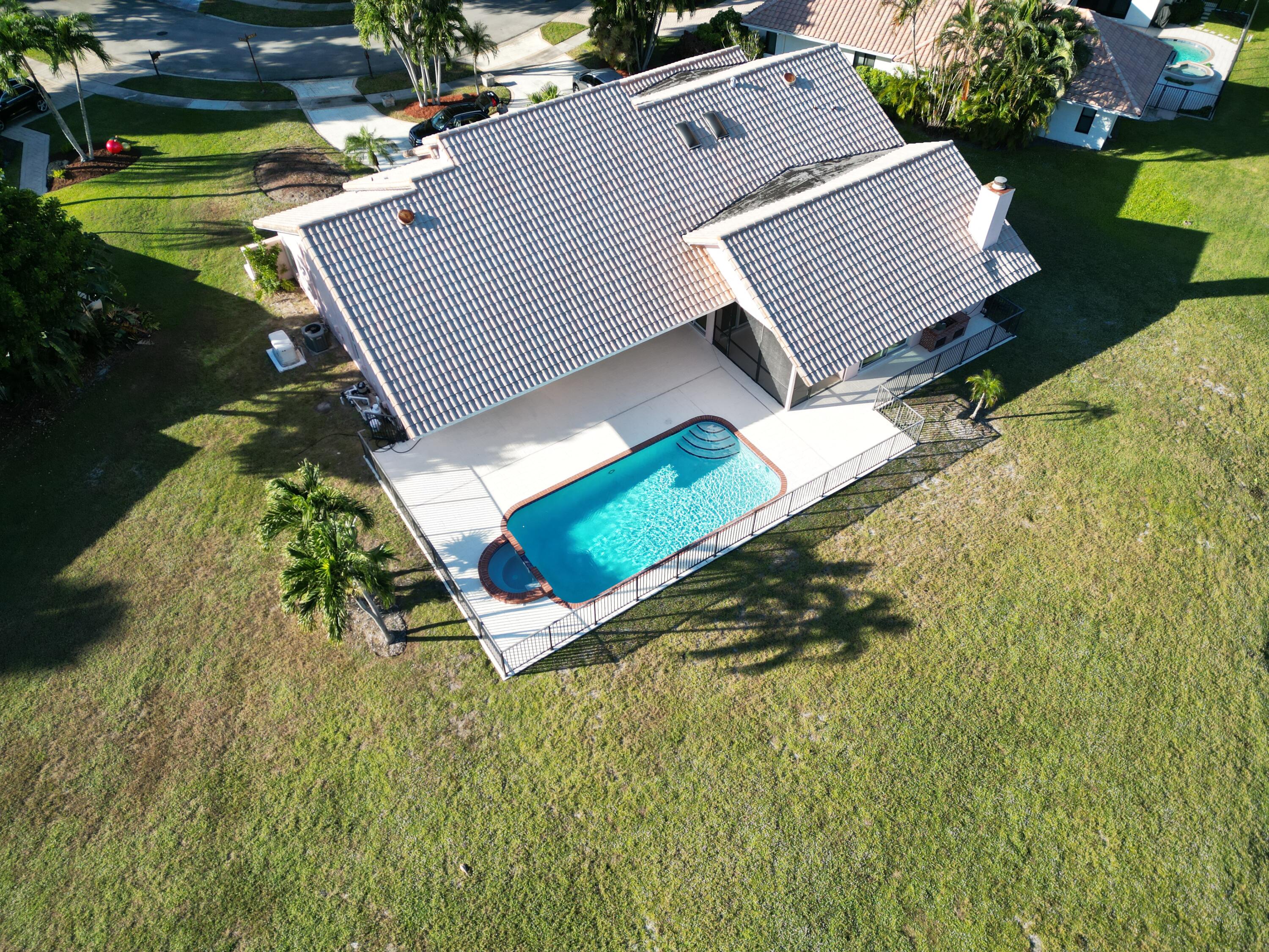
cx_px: 634
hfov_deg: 71.6
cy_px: 476
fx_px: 880
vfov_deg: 56.8
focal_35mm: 24
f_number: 1.7
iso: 200
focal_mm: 6.72
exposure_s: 1/1600
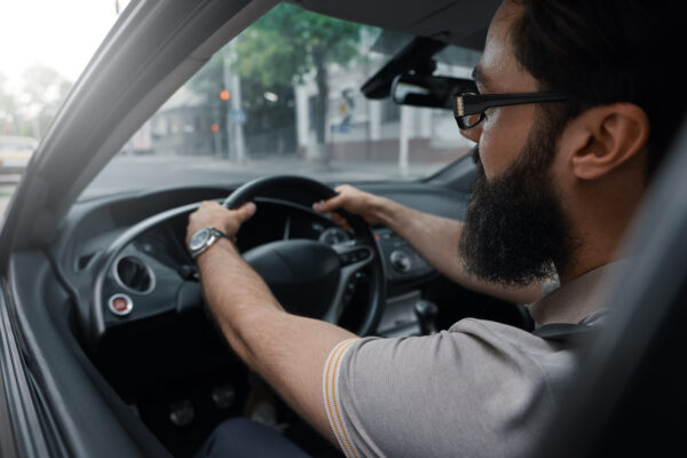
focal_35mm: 24
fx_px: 458
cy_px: 229
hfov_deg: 73.7
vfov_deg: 53.1
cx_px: 344
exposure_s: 1/200
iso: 320
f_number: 2.8
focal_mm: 16
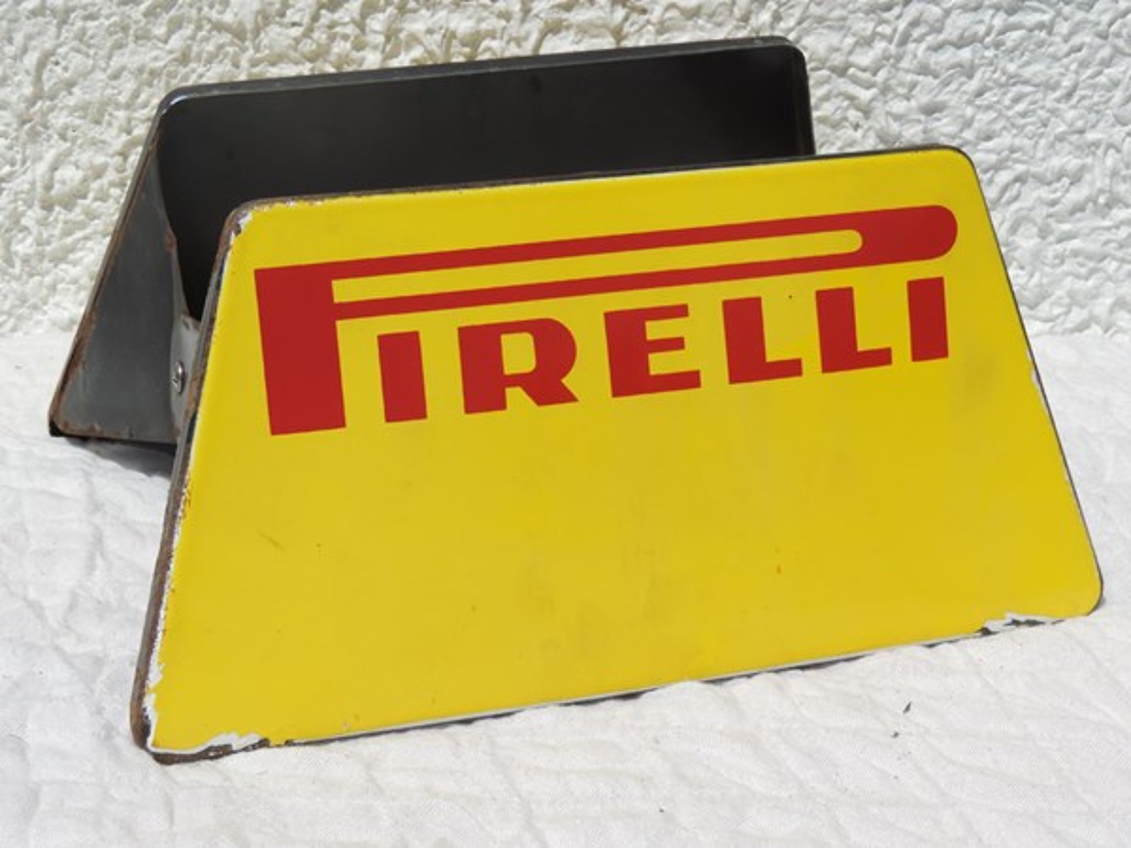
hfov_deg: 27.8
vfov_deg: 21.0
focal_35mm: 70
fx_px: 2287
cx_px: 566
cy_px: 424
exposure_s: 1/1250
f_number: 4.3
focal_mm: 12.4
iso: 80
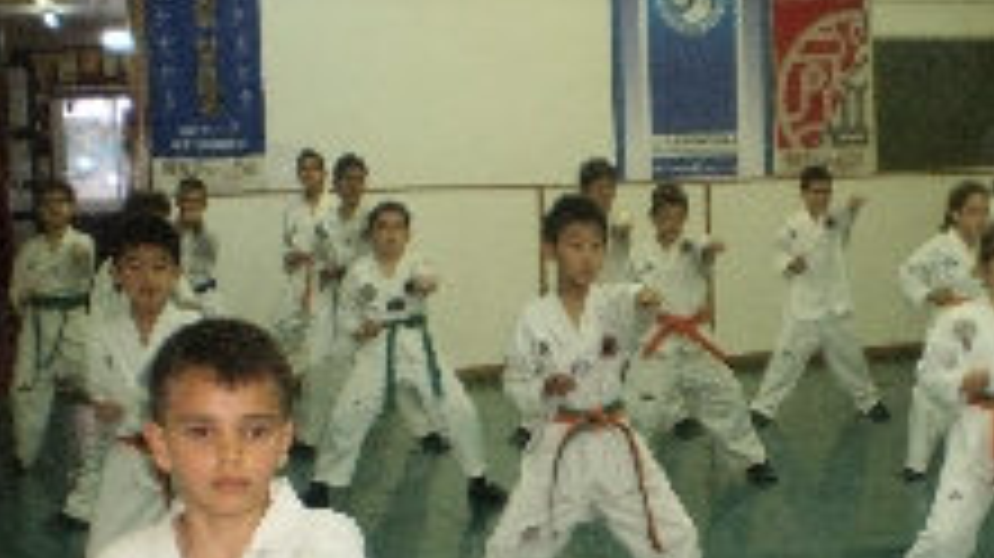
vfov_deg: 16.7
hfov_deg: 29.5
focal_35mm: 71
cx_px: 675
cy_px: 522
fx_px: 1870
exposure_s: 1/30
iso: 250
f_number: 3.1
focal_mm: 6.3
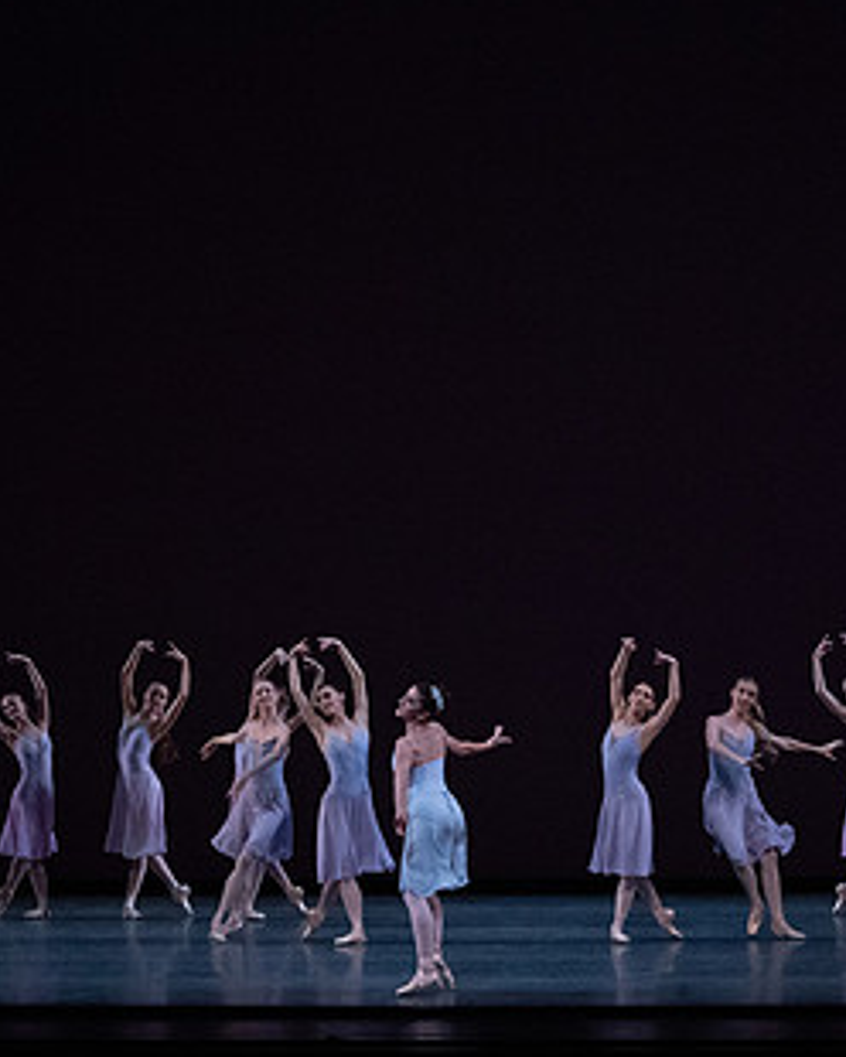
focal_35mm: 123
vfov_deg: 15.6
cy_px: 557
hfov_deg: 12.5
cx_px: 512
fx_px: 3850
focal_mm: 70
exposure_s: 1/400
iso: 12800
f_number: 13
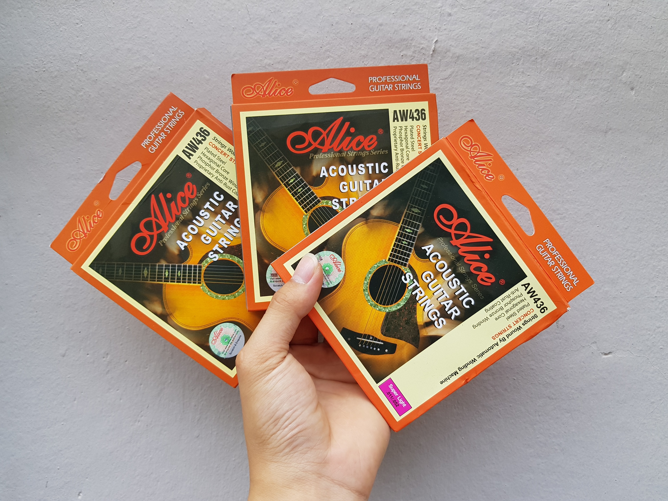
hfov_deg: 67.3
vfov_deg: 53.1
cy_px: 250
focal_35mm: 26
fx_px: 502
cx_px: 334
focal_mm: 4.2
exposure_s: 1/506
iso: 40
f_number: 1.7
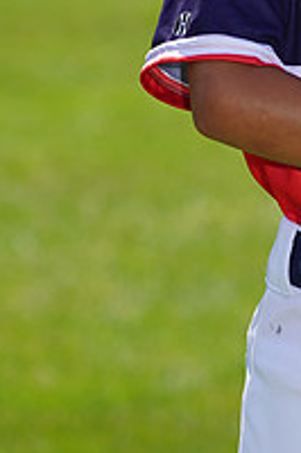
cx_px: 436
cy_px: -84
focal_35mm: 598
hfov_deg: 2.3
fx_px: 7512
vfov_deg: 3.4
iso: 100
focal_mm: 206
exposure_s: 1/250
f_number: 7.1
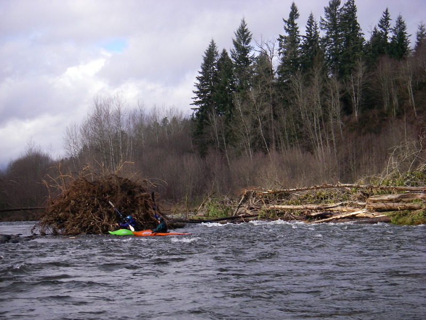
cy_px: 160
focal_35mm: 72
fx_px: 886
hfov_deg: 27.0
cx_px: 213
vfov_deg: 20.4
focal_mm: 11.9
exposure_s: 1/320
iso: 64
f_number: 3.8
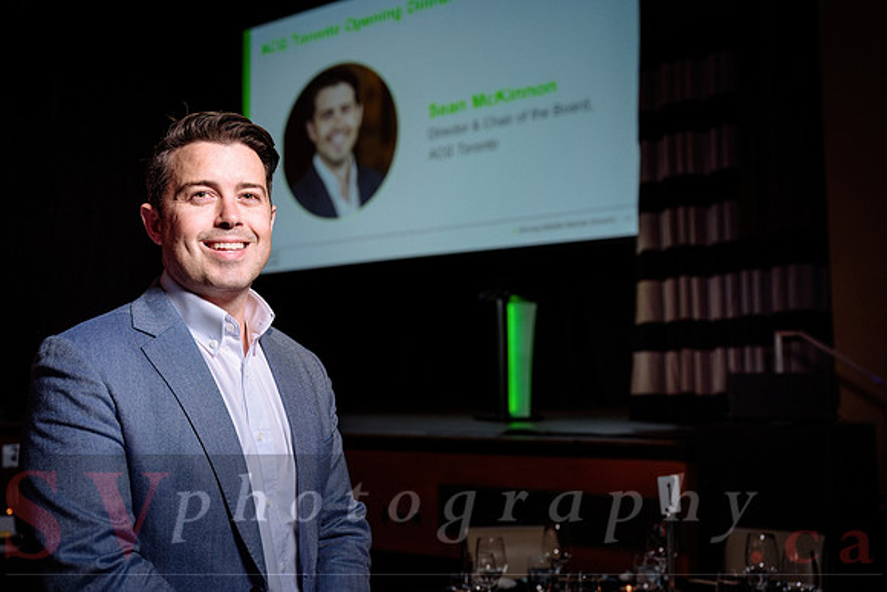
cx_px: 444
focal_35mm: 41
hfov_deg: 47.2
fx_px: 1014
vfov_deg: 32.5
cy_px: 296
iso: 500
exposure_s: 1/160
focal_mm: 40
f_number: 3.5
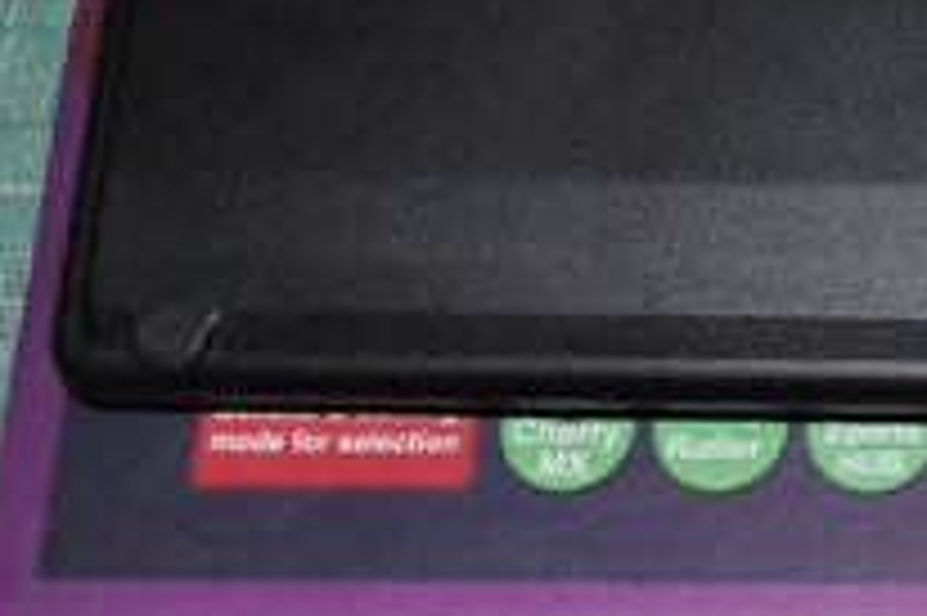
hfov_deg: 13.8
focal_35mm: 140
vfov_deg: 9.6
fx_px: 3602
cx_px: 1400
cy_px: -241
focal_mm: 30
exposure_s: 1/60
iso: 560
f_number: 4.2
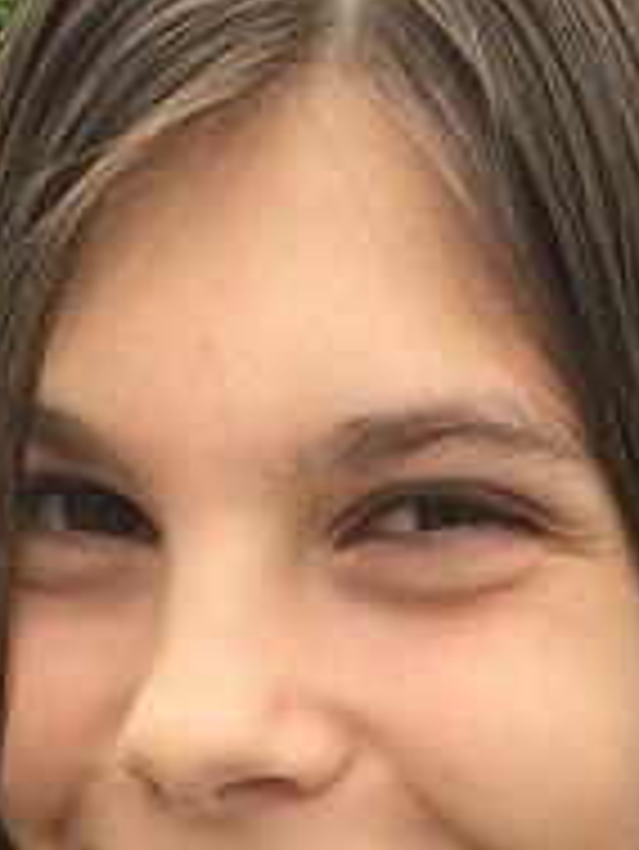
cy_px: 1142
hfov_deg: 15.1
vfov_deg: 18.5
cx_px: 369
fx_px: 2409
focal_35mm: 98
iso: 32
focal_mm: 4.15
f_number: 2.2
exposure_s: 1/295
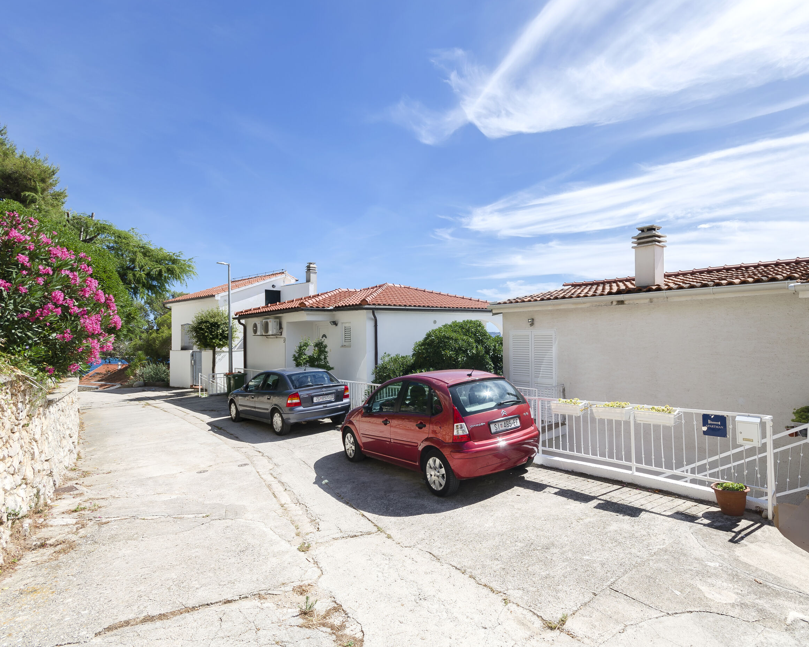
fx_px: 407
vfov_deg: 77.0
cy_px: 323
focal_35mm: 17
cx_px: 438
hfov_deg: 89.4
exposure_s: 1/250
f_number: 8
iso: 100
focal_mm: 10
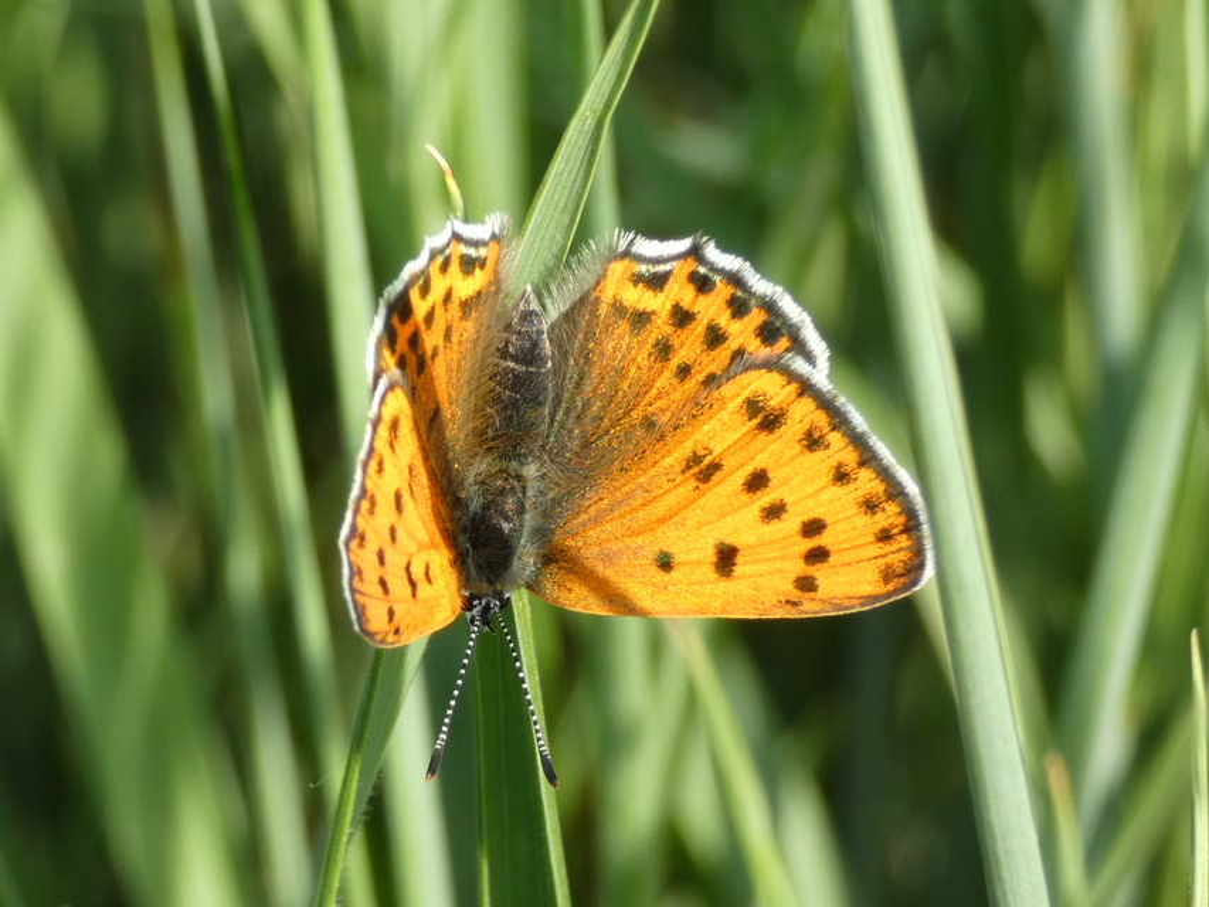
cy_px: 454
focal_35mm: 138
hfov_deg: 14.3
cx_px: 604
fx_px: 4820
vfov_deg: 10.8
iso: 125
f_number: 5.3
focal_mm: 24.7
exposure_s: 1/80
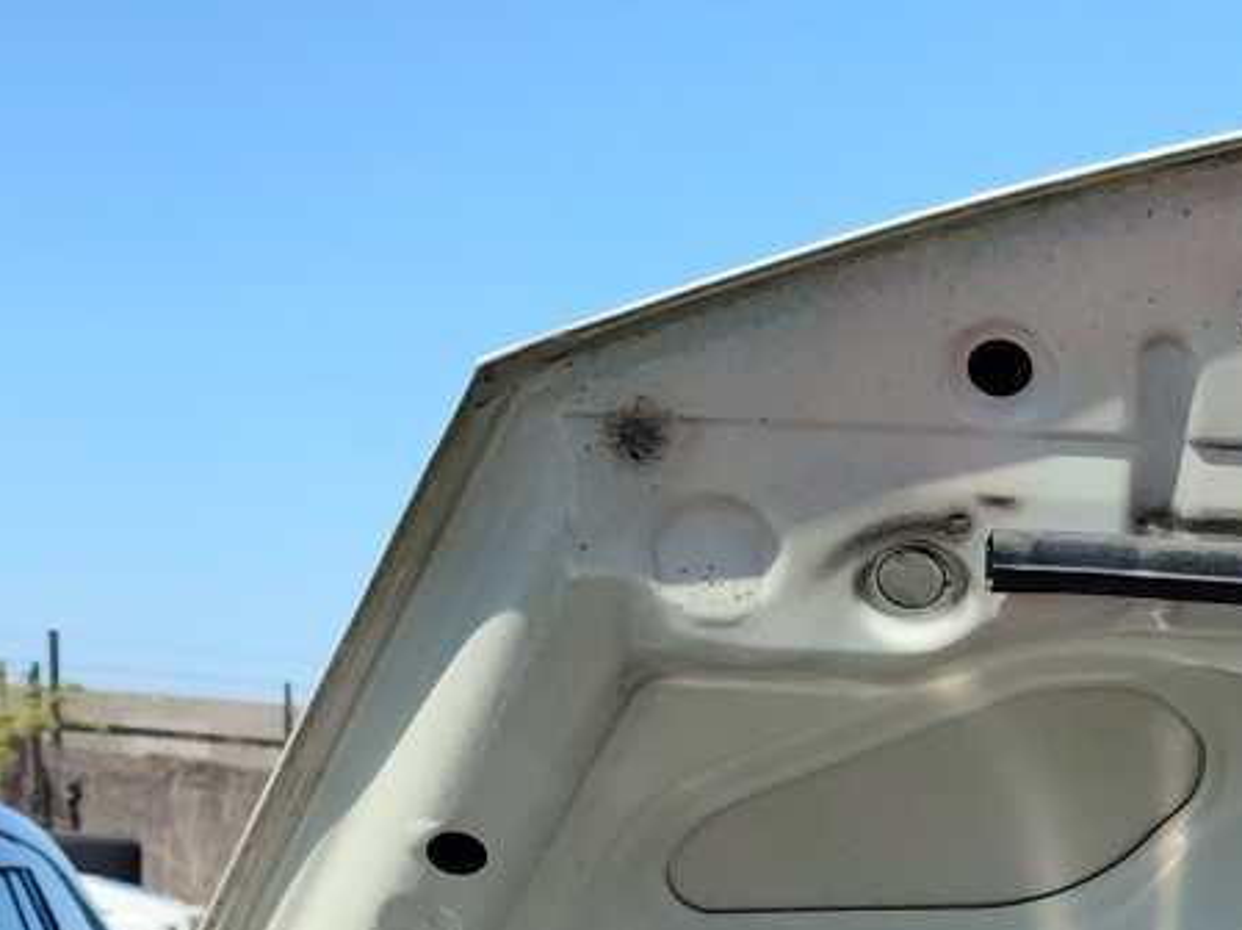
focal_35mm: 107
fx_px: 3836
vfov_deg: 12.4
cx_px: 1502
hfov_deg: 17.5
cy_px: 1791
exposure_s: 1/1780
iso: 50
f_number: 1.79
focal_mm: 4.71
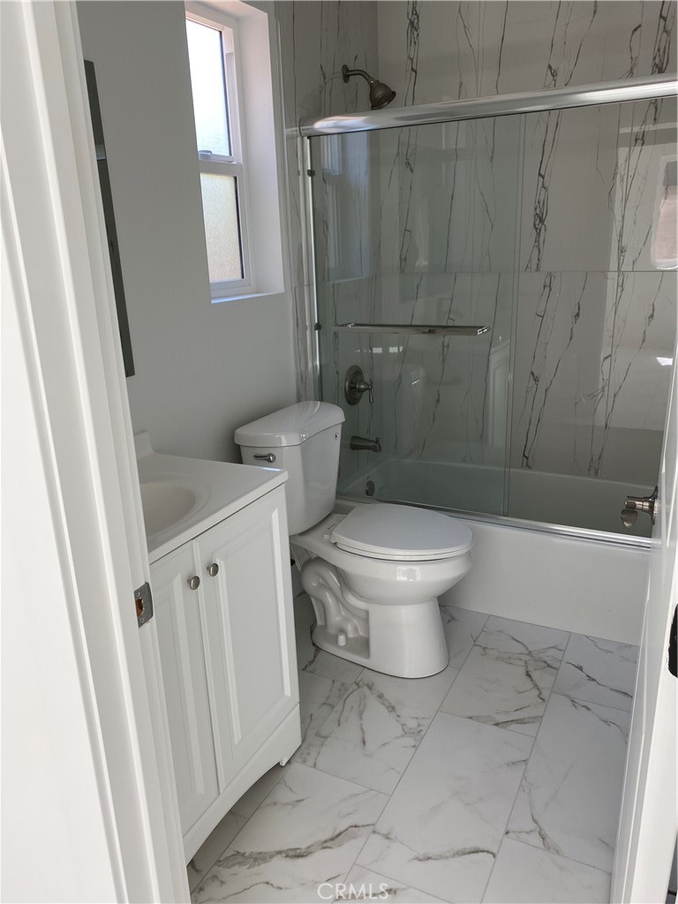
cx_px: 339
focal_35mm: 26
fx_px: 679
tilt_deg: -17.4
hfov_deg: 53.1
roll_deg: +2.4
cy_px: 452
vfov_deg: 67.3
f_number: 1.8
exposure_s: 1/120
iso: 64
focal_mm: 4.25
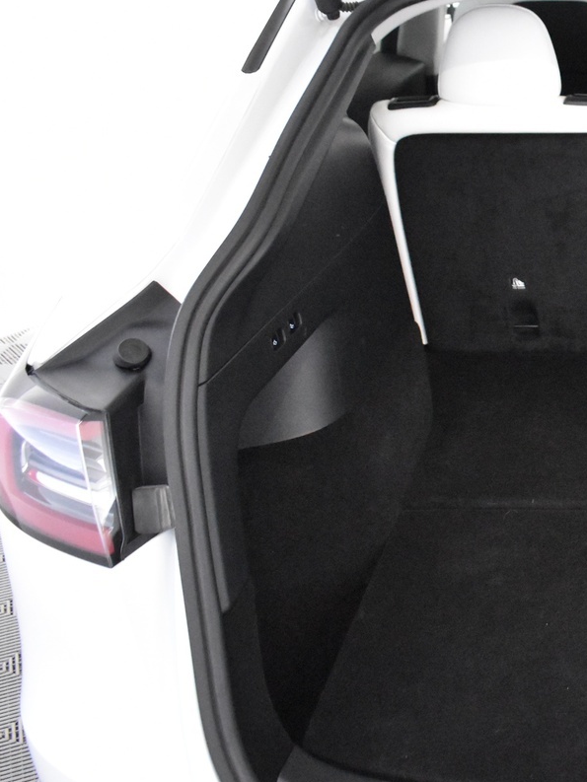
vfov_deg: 36.2
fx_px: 1198
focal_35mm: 53
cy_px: 389
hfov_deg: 24.7
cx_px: 718
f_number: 3.5
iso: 8000
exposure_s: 1/60
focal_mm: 18
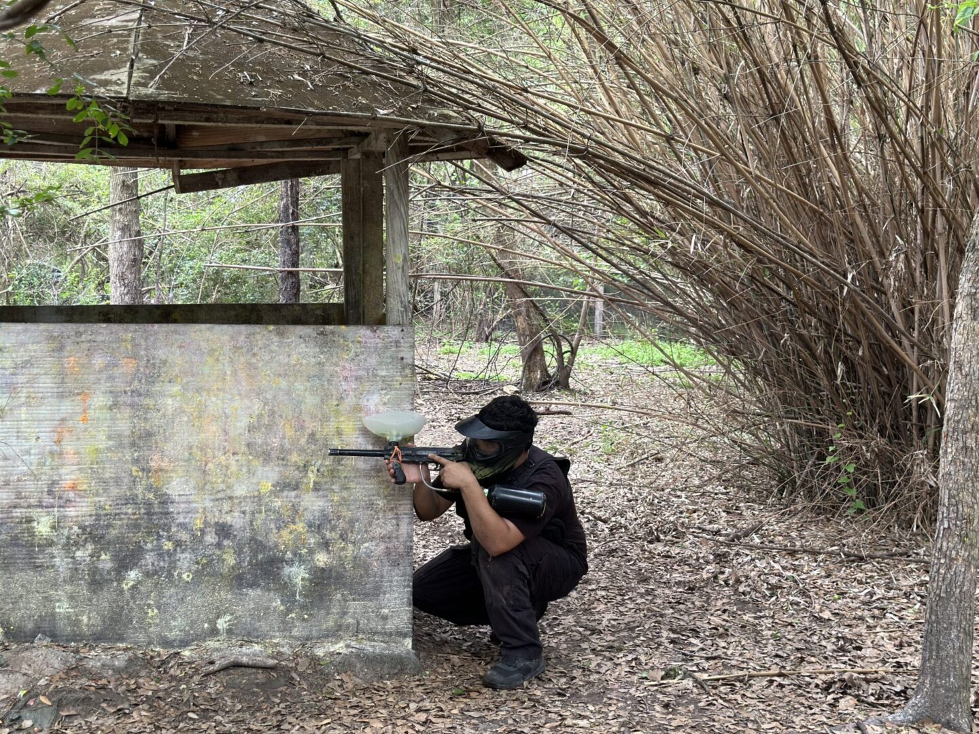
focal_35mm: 48
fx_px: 1358
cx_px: 490
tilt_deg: -4.7
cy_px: 367
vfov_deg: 30.3
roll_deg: -1.2
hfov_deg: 39.7
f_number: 1.78
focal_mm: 6.86
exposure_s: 1/60
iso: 125
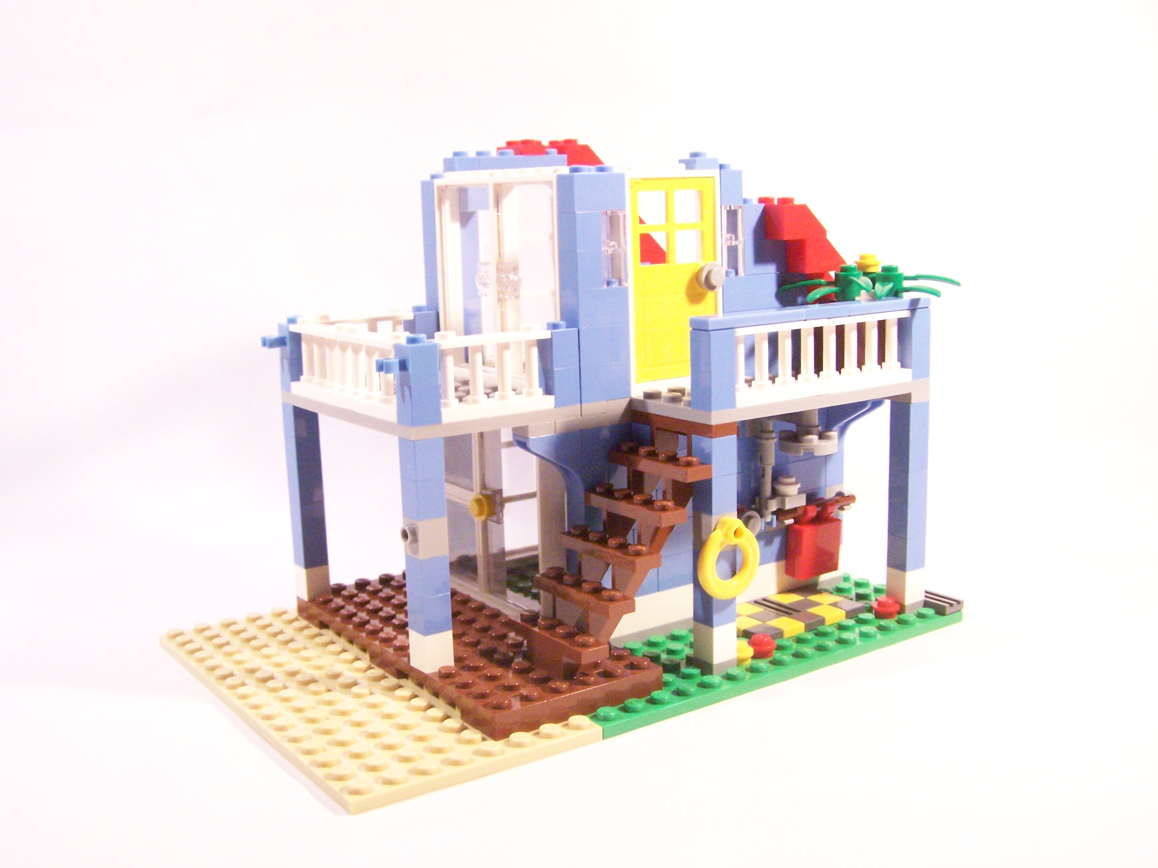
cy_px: 434
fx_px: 1271
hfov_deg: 49.0
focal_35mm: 38
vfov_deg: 37.7
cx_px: 579
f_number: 3.6
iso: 400
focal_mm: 6.3
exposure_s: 1/30
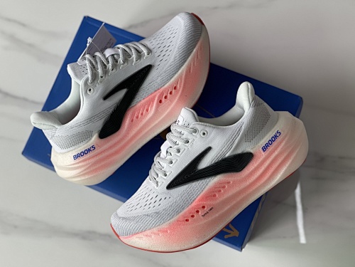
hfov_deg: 30.3
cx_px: 178
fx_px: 656
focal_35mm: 64
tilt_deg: -77.6
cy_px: 134
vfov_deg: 22.9
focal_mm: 7.5
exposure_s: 1/121
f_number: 2.2
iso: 32
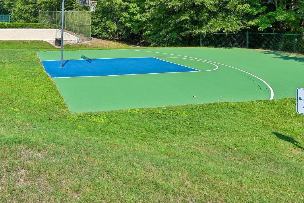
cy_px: 7
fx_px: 253
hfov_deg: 56.7
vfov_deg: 39.3
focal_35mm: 30
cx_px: 54
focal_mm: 15.5
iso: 100
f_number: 8
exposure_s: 1/250
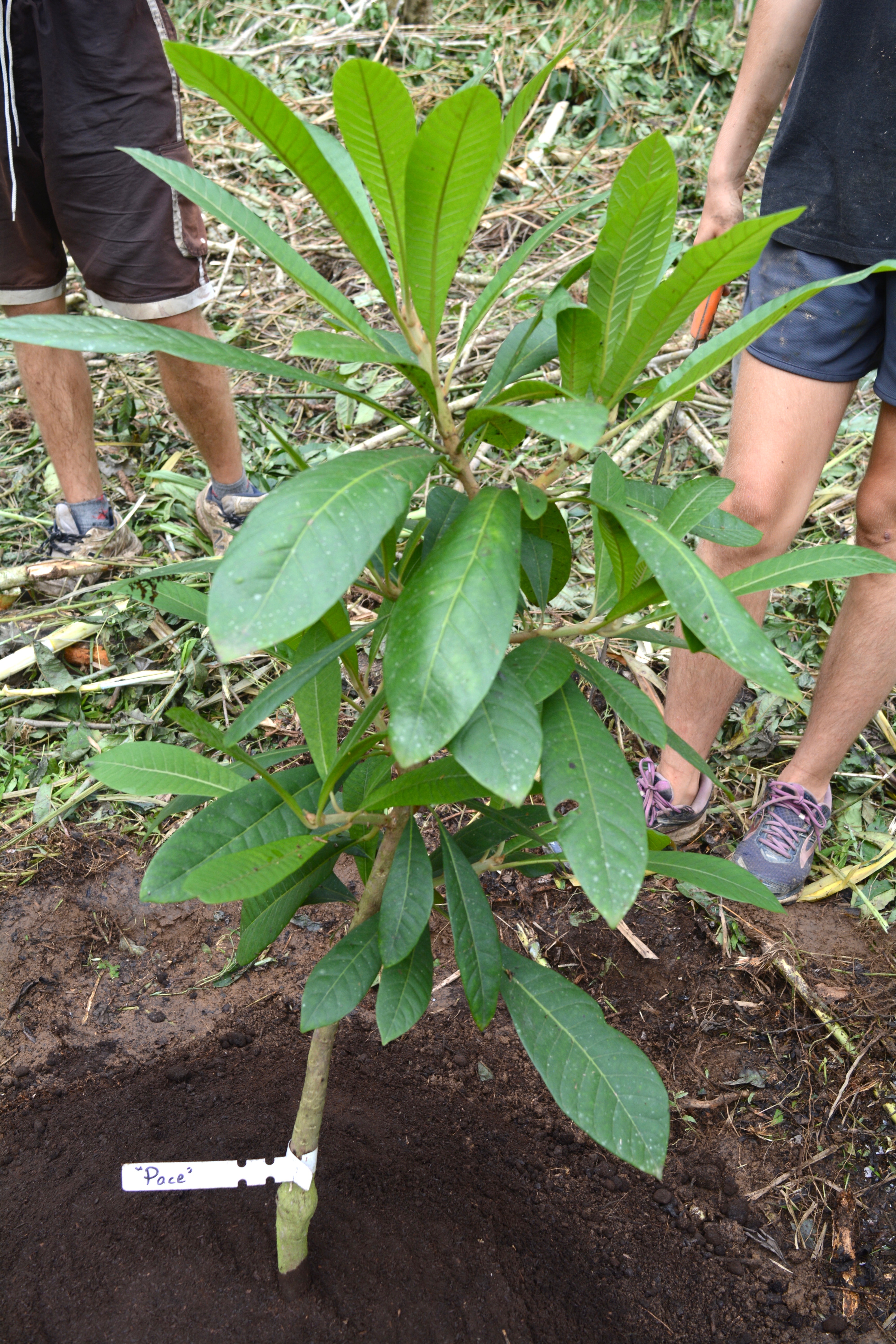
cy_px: 672
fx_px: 1344
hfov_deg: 36.9
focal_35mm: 36
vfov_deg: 53.1
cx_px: 448
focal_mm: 24
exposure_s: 1/160
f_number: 6.3
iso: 200
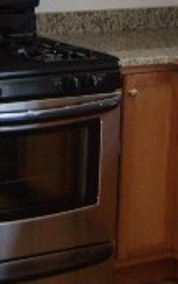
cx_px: 26
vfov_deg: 13.8
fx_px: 1157
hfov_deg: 8.8
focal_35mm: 149
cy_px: 2
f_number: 2.8
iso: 100
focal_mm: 7.8
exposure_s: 1/30
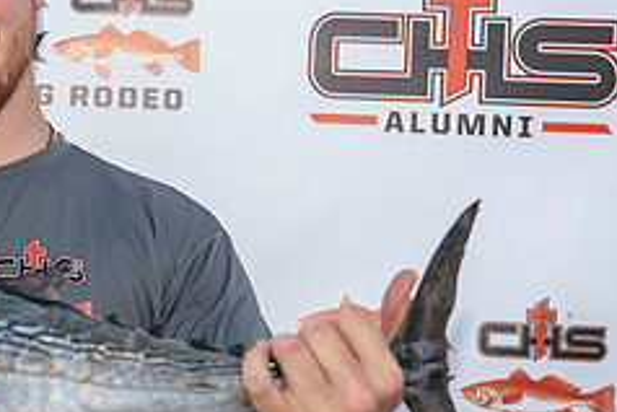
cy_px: 200
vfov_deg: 10.3
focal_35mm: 134
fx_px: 2298
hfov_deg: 15.0
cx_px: -29
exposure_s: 1/100
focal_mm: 55
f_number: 4.5
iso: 50
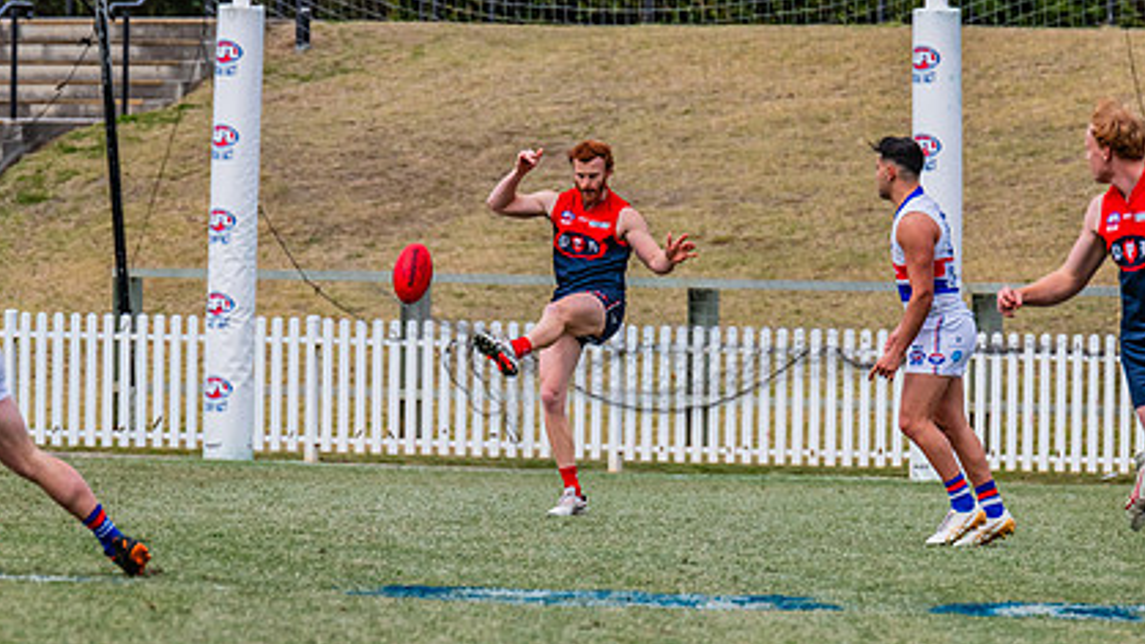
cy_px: 367
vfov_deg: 2.0
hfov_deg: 3.5
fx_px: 18518
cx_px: 556
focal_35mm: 610
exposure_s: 1/1600
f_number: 9
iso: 800
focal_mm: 420
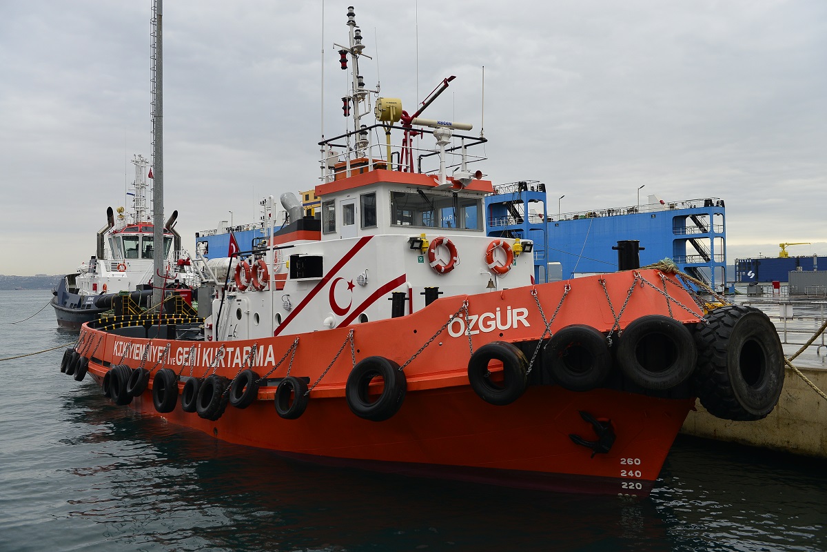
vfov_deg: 37.9
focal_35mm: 35
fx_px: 804
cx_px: 414
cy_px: 276
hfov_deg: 54.4
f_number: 5
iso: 800
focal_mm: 35
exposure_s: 1/400
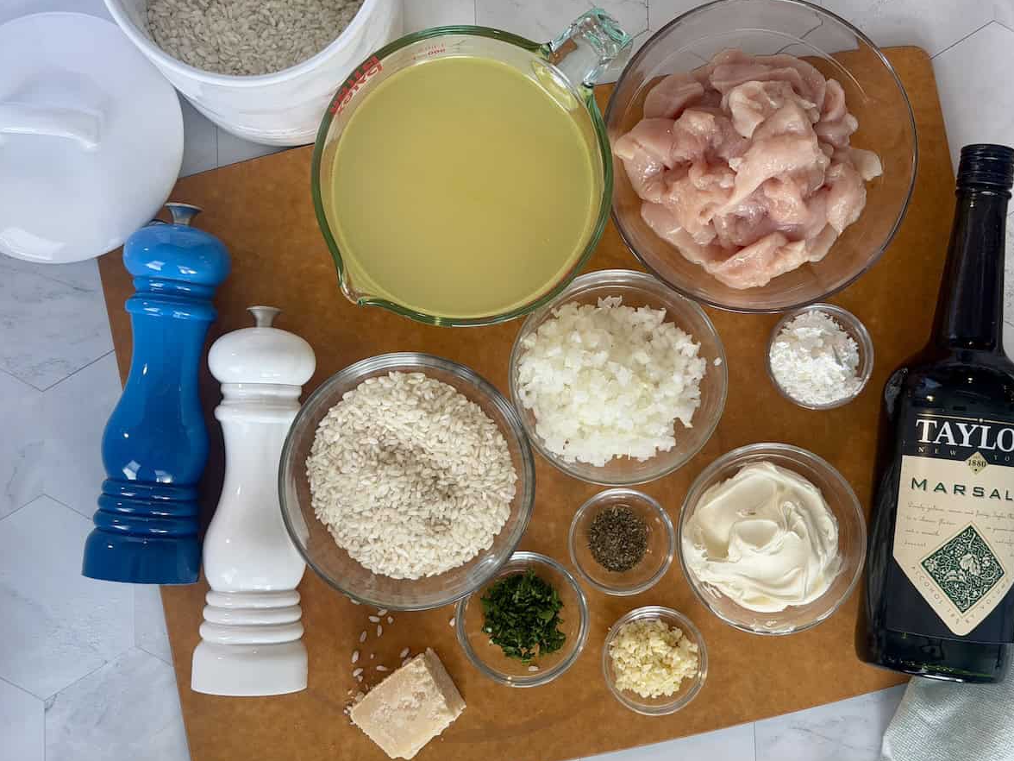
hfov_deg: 38.9
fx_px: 1435
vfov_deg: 29.7
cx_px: 501
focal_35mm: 49
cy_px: 386
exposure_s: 1/60
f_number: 1.8
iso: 80
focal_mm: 6.8
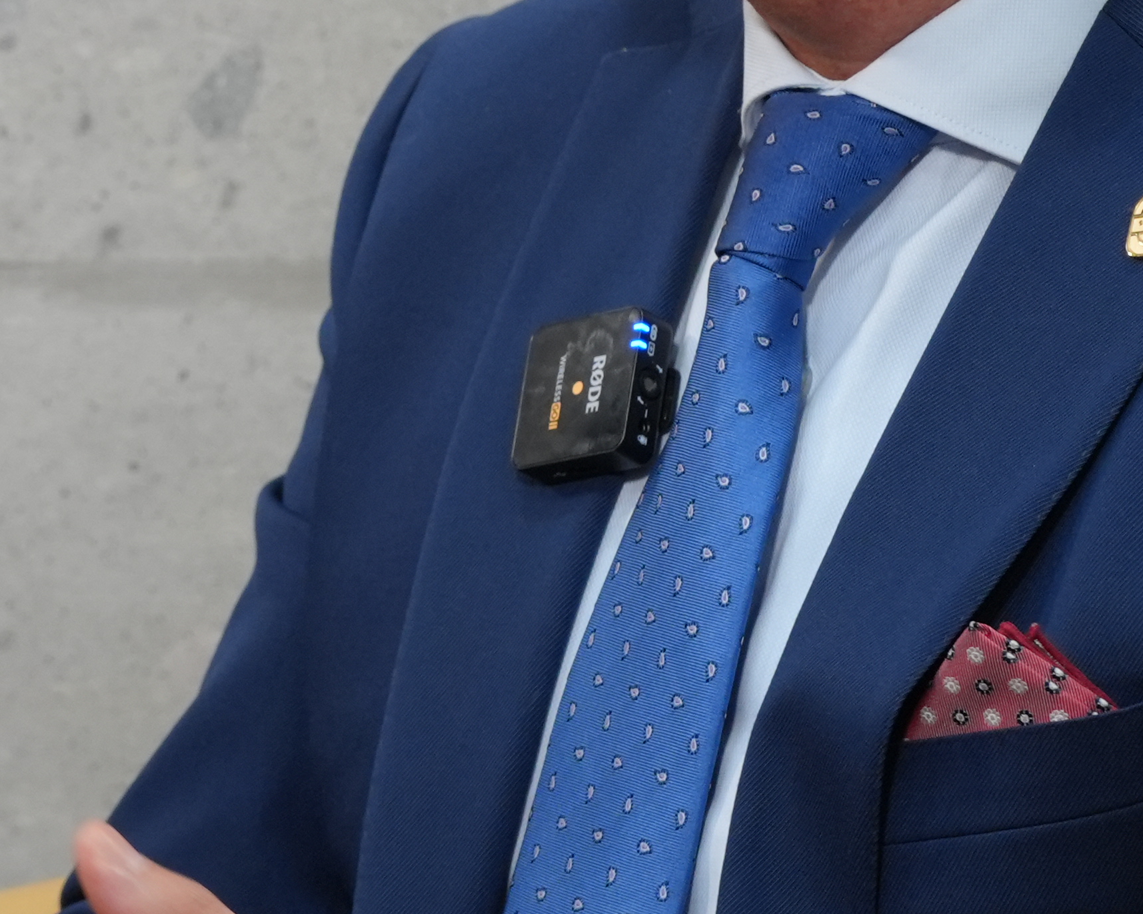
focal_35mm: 197
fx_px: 6664
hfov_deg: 9.8
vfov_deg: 7.8
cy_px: 207
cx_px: 90
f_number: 5.6
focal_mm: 60
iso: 1250
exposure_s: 1/80
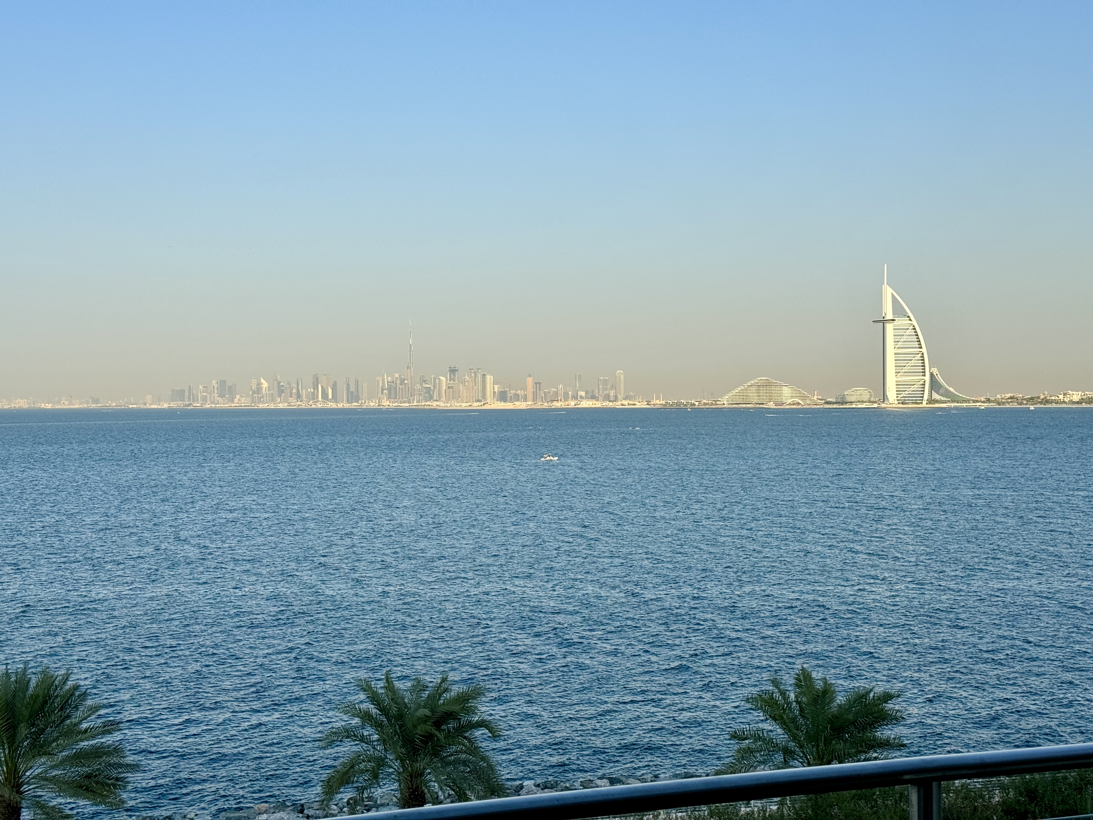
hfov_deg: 39.7
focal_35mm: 48
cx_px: 546
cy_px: 410
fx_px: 1516
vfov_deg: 30.3
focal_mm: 6.86
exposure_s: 1/3610
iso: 64
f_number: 1.78
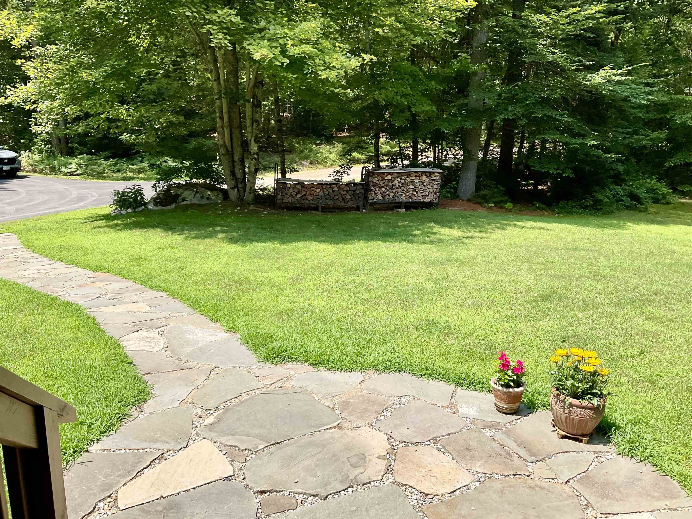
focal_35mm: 29
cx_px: 346
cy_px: 260
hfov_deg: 61.7
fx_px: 580
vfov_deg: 48.2
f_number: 1.8
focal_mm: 3
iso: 16
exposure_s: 1/1250
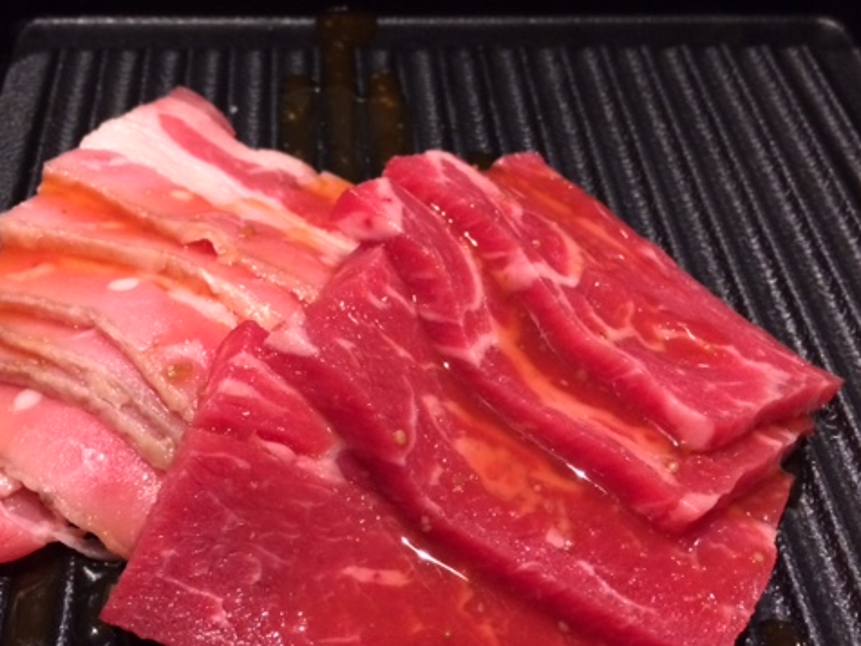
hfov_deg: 47.6
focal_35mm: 39
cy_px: 351
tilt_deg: -50.1
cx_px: 347
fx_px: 970
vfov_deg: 36.8
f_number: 2.2
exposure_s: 1/30
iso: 250
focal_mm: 4.15
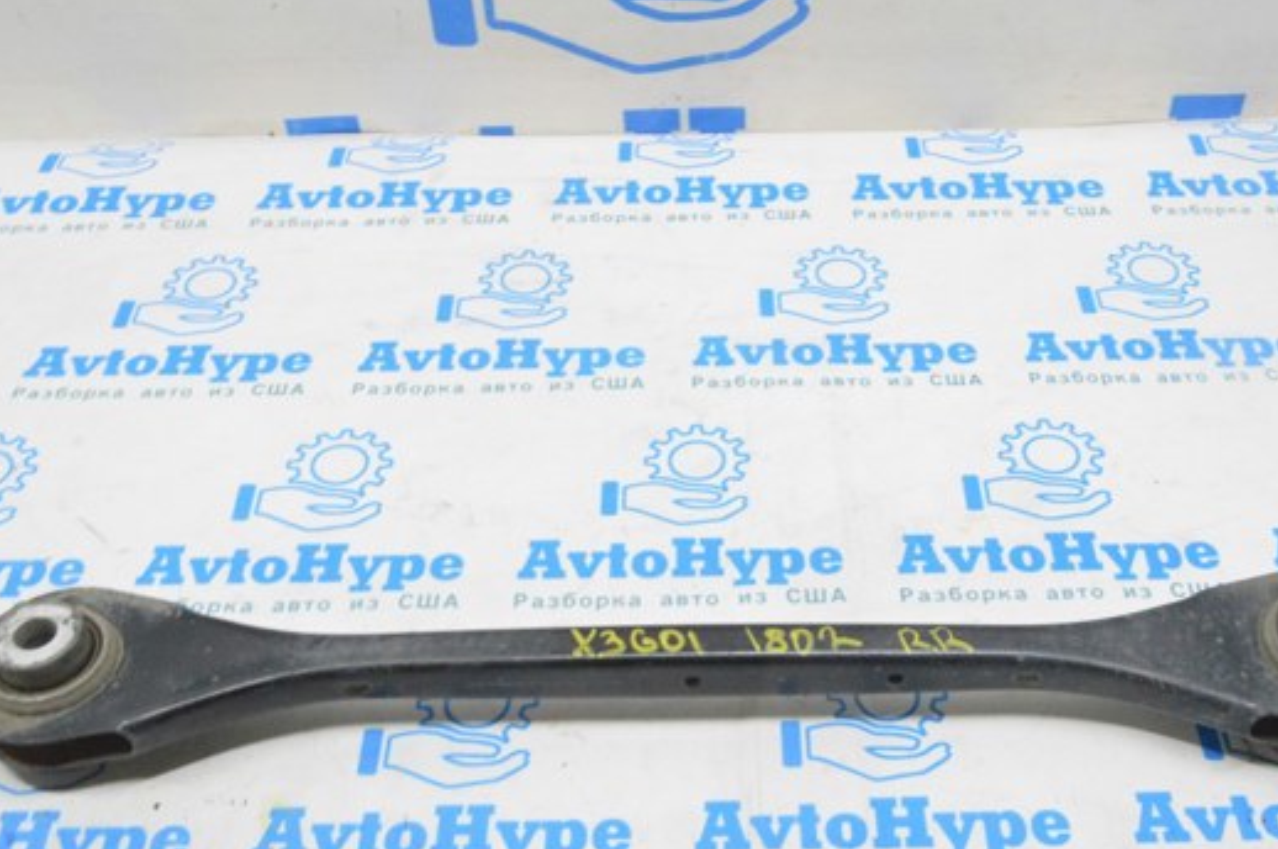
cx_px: 728
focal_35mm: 43
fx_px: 1511
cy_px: 515
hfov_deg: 45.7
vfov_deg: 31.3
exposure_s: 1/15
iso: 6400
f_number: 20
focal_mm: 23
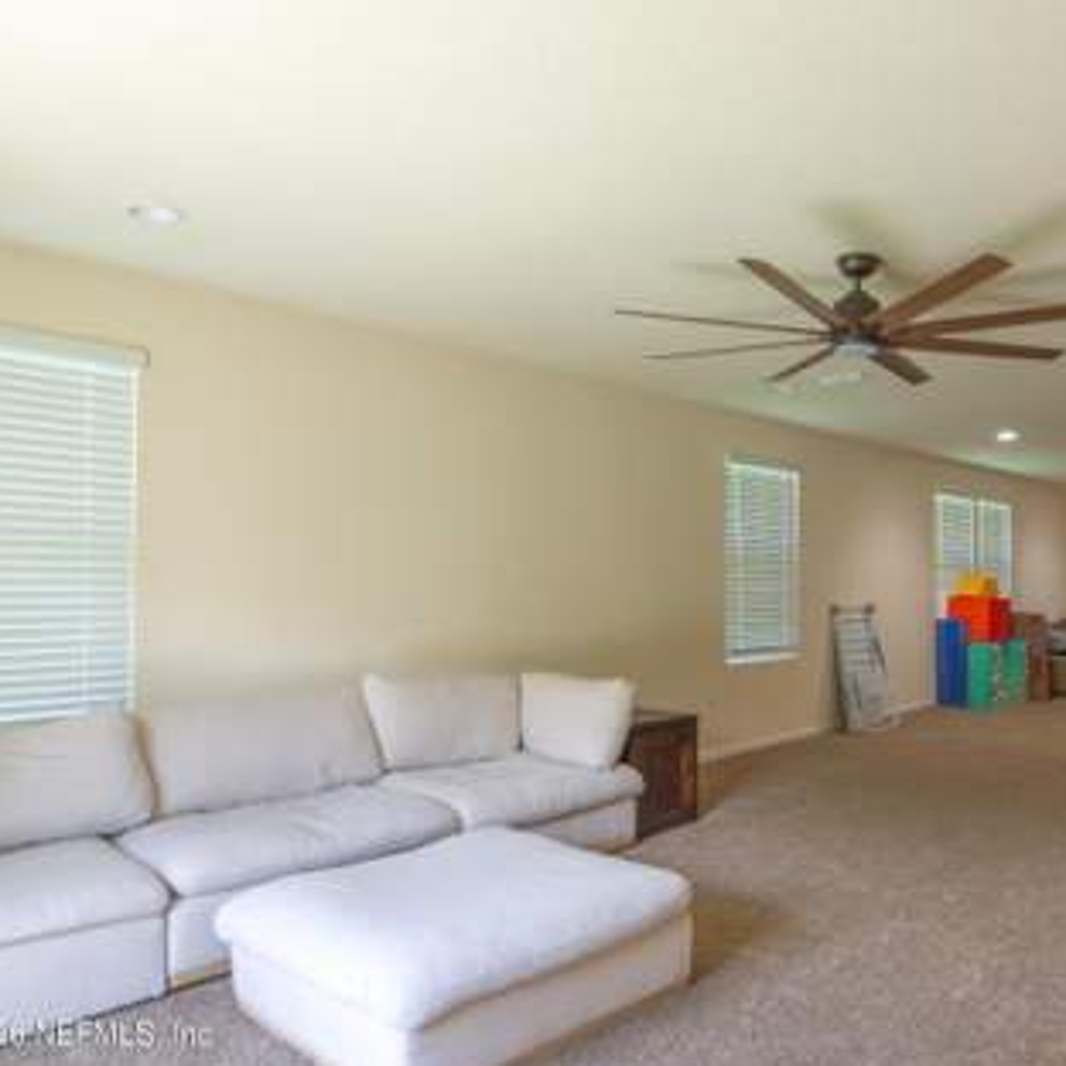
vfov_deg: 62.9
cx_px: 752
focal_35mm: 25
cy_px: 535
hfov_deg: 60.6
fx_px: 871
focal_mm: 12
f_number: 8
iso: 1250
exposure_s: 1/60
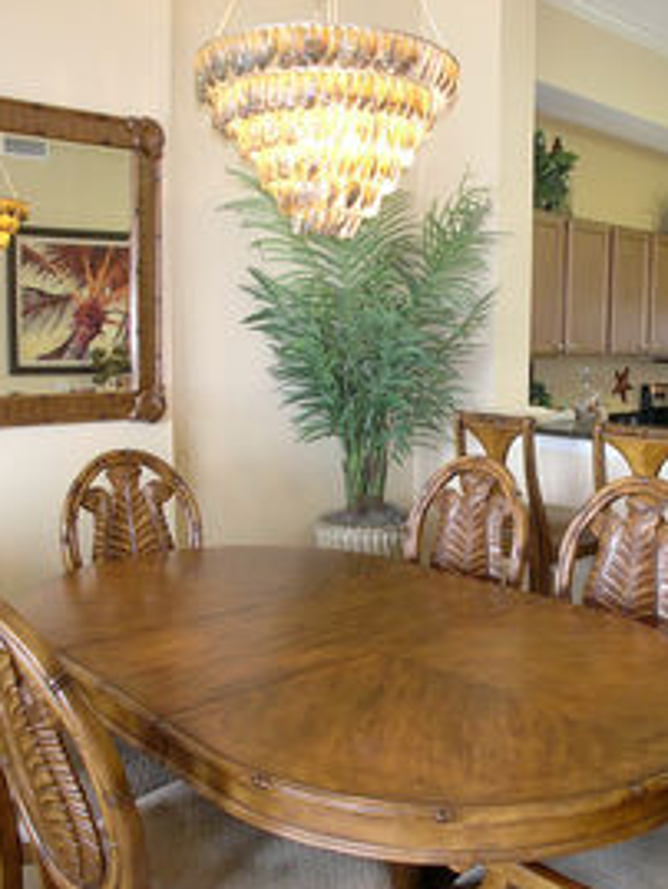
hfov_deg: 28.0
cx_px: 410
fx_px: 1337
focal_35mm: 52
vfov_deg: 36.8
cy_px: 453
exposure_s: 1/12.8
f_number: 2.8
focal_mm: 8
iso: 200
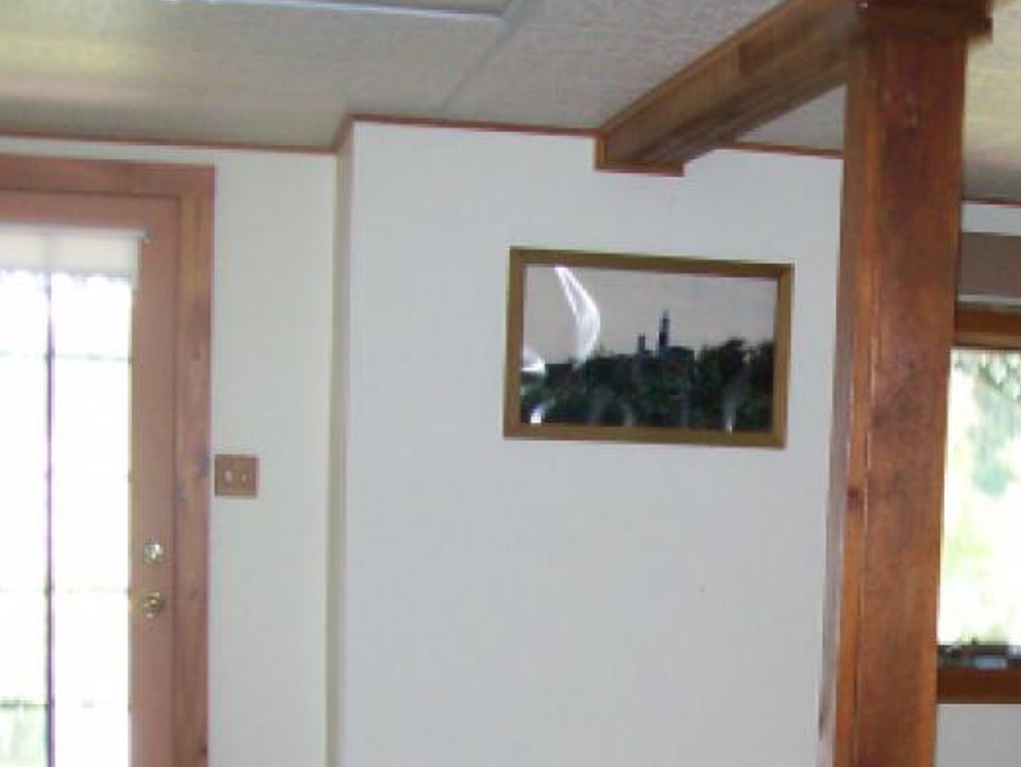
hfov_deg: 26.7
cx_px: 868
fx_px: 2096
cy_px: 711
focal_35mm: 71
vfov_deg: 20.3
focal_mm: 6
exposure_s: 1/64
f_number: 2.7
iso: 200
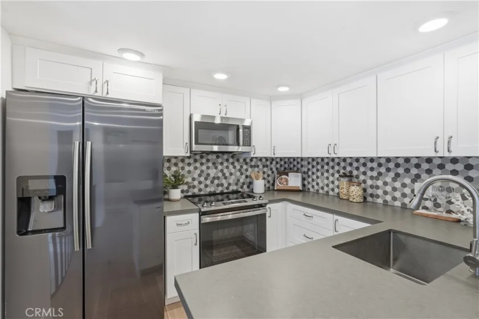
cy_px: 160
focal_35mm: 16
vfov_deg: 73.7
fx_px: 213
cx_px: 240
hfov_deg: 96.8
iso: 250
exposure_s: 1/100
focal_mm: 16
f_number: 9
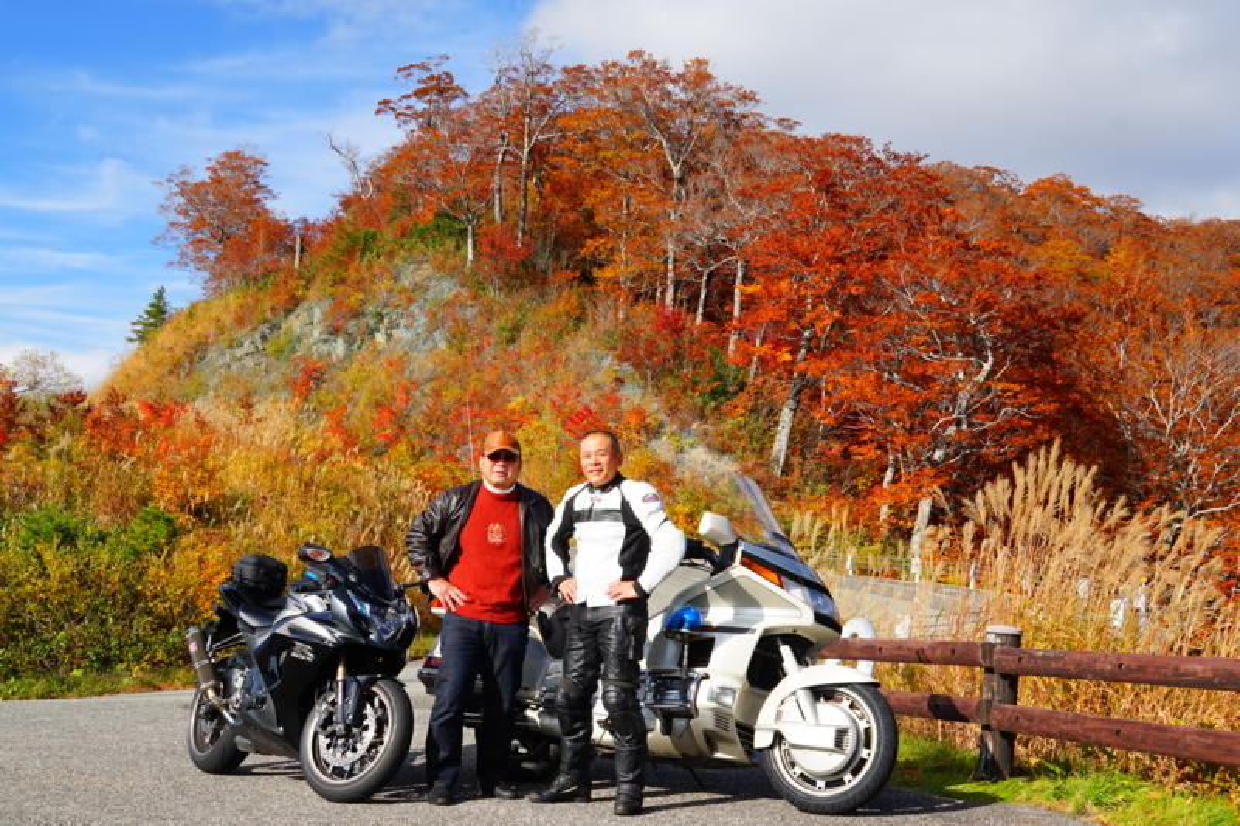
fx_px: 1343
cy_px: 413
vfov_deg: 34.2
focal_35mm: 39
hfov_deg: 49.6
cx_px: 620
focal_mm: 26
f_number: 11
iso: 100
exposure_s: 1/125
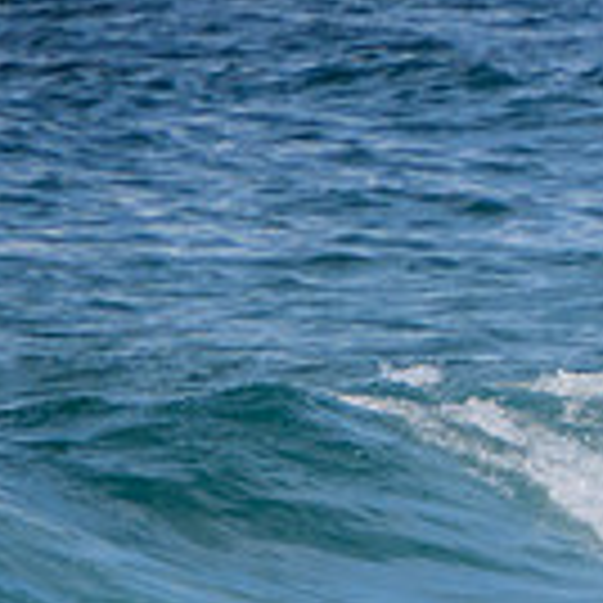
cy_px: 375
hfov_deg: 0.9
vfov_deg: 0.9
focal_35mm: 2020
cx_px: 1605
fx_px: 39810
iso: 360
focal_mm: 400
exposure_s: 1/2000
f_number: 5.6
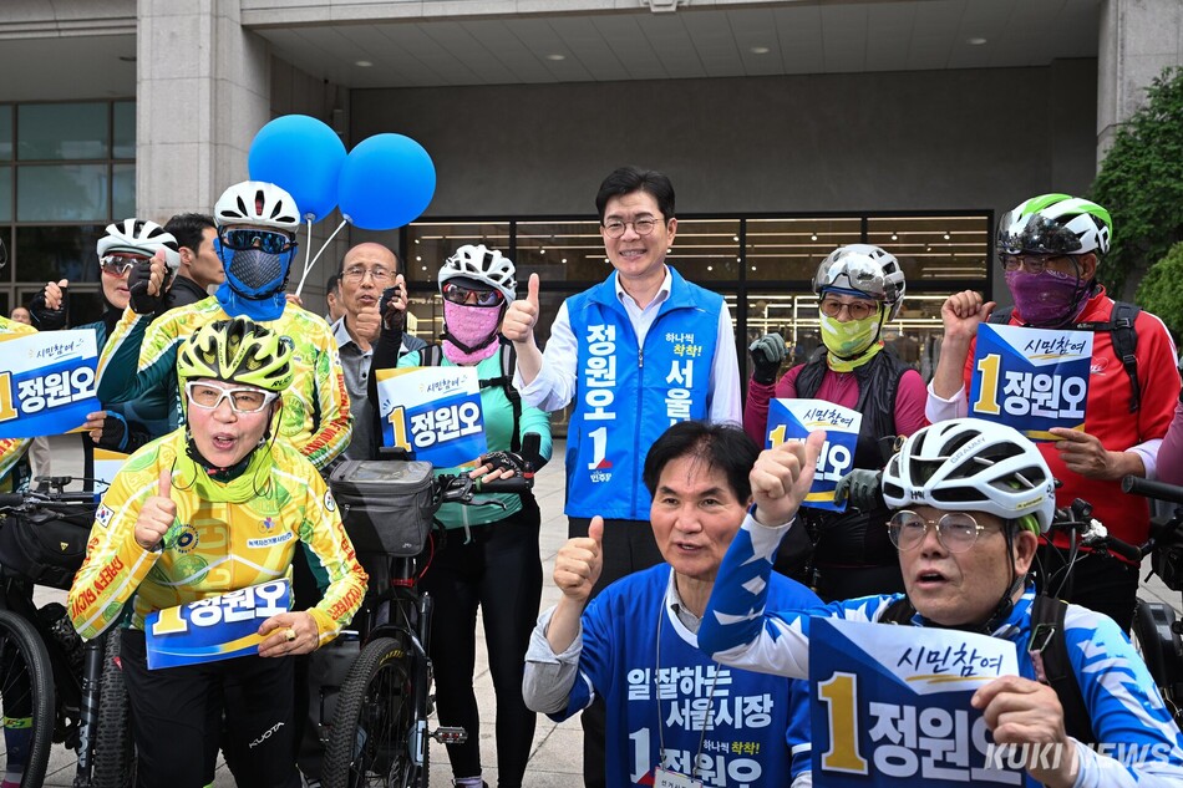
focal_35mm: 36
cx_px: 592
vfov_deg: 36.9
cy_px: 394
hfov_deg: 53.1
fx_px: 1183
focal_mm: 36
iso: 800
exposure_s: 1/500
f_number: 6.3
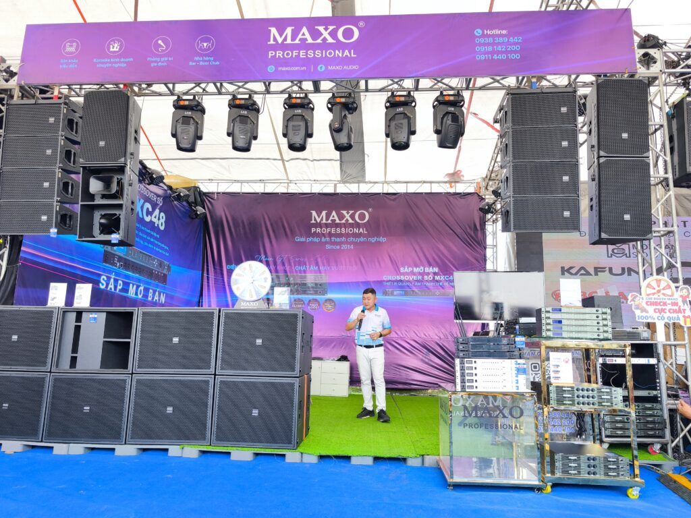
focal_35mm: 23
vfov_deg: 58.9
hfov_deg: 73.9
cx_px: 346
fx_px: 459
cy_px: 259
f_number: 1.6
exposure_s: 1/264
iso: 50
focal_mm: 6.57
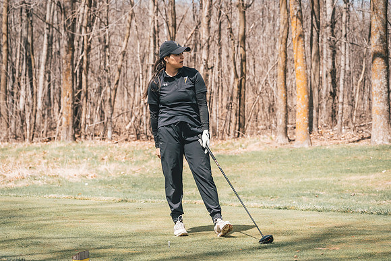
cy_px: 130
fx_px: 1319
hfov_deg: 16.9
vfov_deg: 11.3
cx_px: 196
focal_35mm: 121
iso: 640
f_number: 6.3
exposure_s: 1/2000
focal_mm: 117
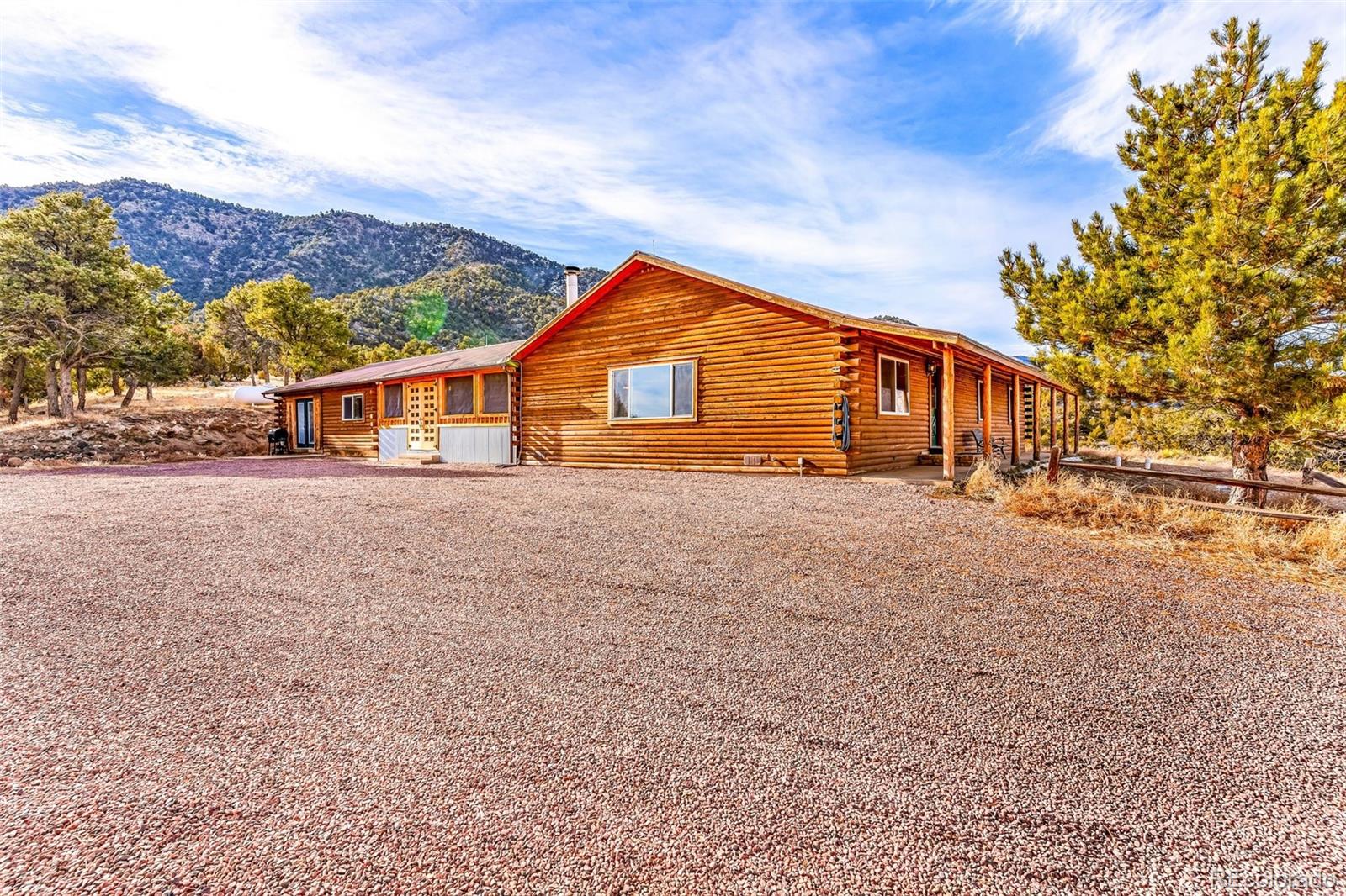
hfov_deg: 93.3
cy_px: 448
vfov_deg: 70.4
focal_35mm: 17
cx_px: 673
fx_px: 635
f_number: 8
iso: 250
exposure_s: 1/500
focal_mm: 17
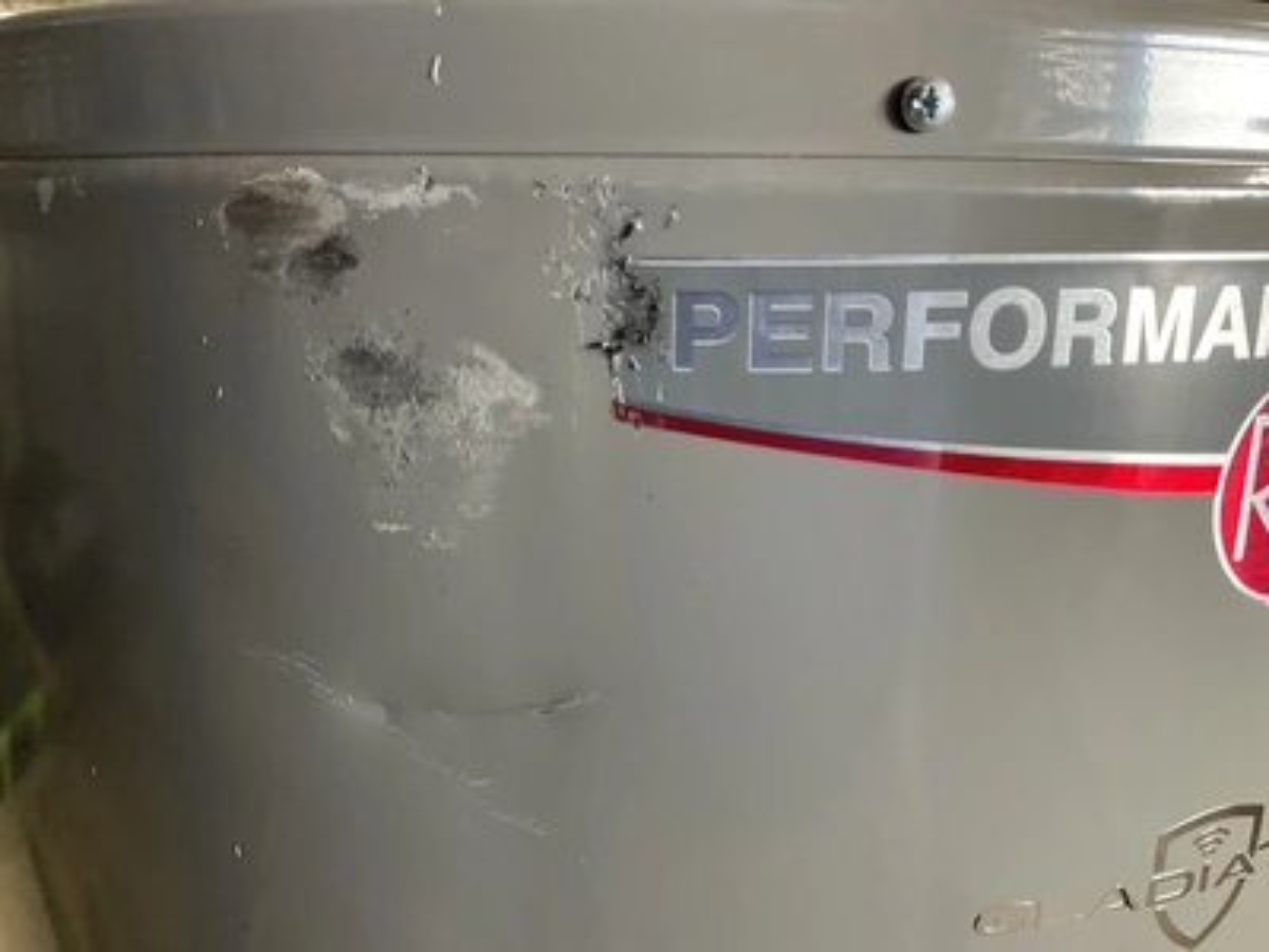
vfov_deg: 48.2
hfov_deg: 61.7
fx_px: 1063
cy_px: 476
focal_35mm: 29
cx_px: 634
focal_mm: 3
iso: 160
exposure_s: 1/60
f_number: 1.8
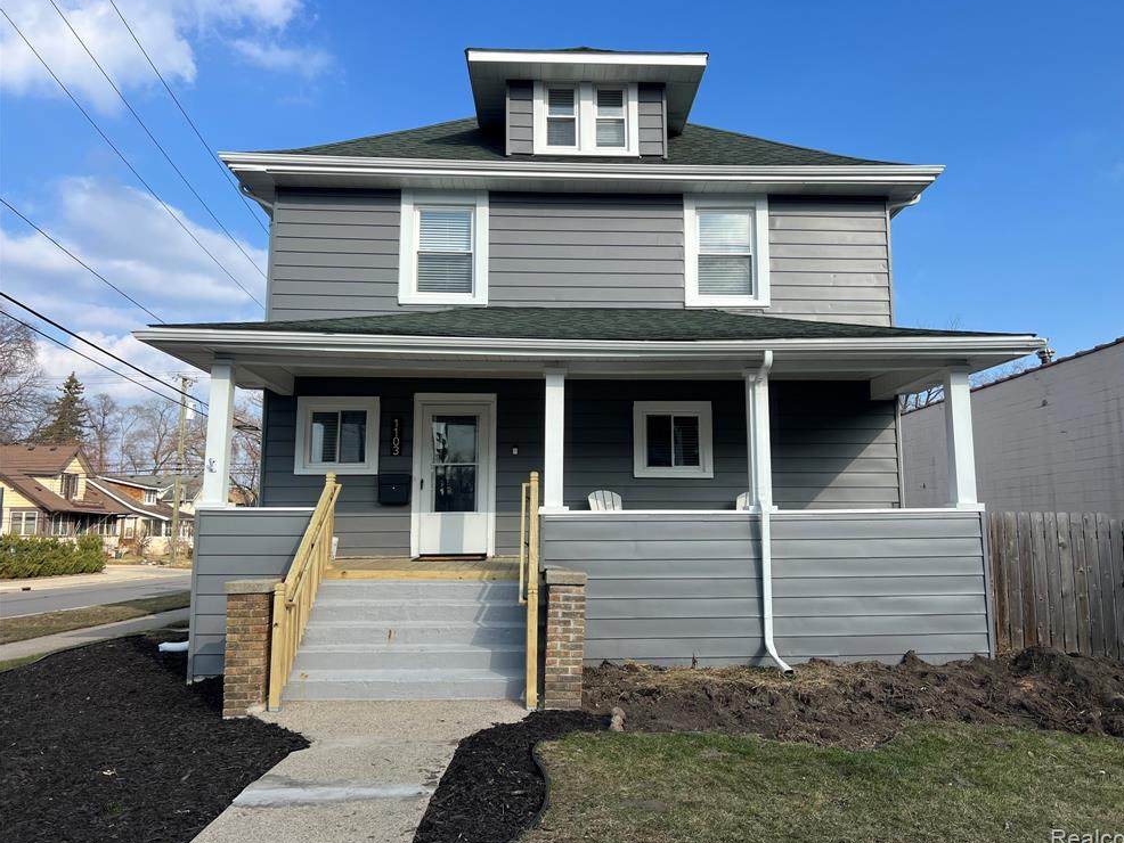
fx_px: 877
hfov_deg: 65.3
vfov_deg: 51.4
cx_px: 583
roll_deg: +0.6
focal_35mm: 27
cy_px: 419
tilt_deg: +6.4
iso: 50
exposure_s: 1/3356
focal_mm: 5.7
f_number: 1.5
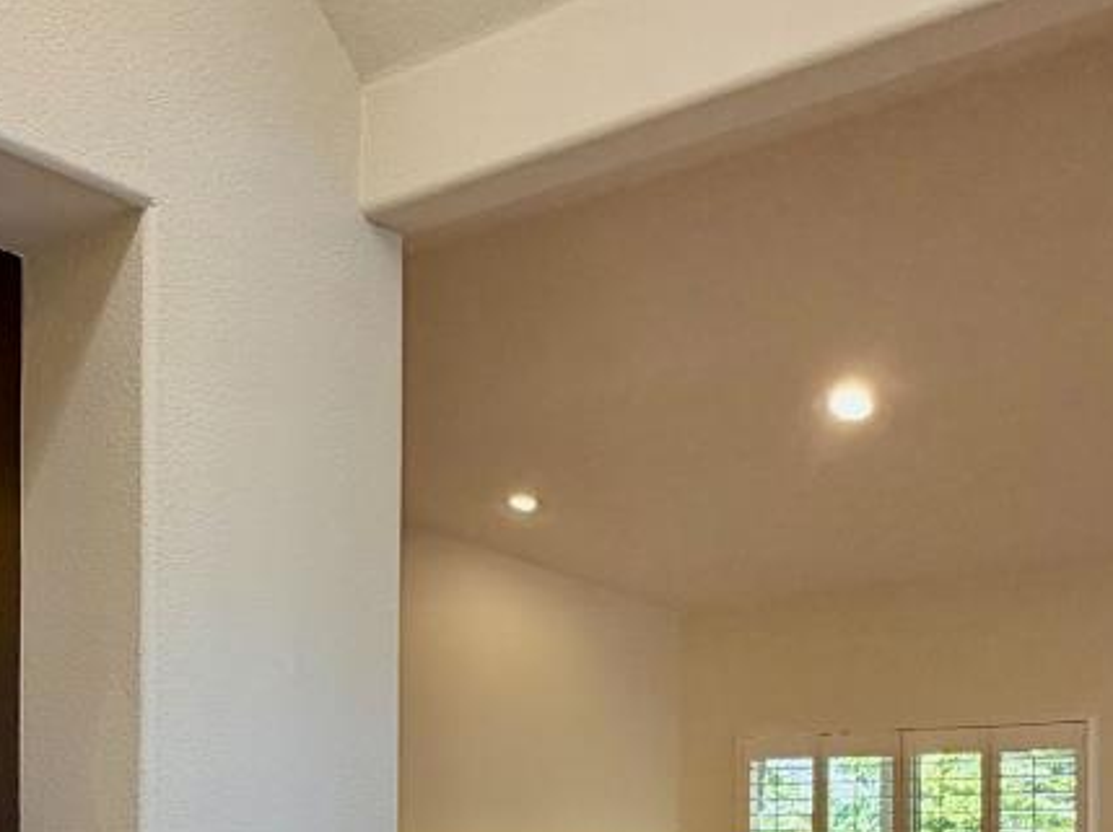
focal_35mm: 49
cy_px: 867
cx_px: 475
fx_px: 1574
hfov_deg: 38.9
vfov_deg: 27.6
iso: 125
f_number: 2.2
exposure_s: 1/120
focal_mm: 2.22
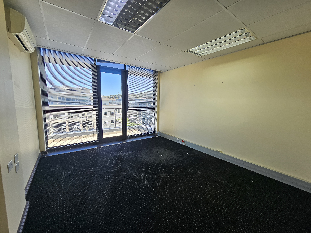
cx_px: 156
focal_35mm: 13
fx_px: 117
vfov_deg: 89.9
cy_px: 116
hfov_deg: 106.2
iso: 50
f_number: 2.2
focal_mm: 2.2
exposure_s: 1/100
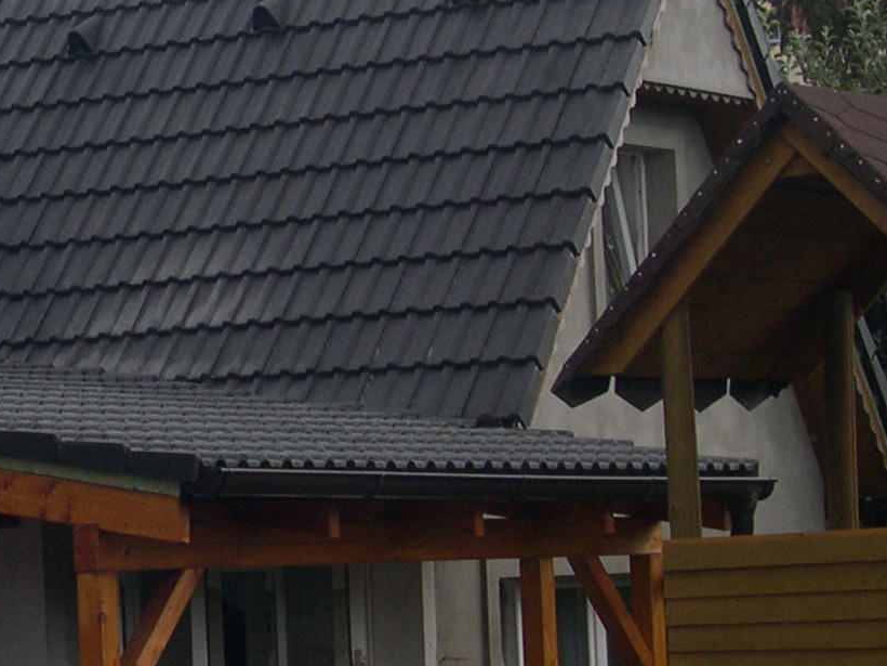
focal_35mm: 158
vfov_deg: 9.4
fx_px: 4049
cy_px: 186
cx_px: -222
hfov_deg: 12.2
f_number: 9.2
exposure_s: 1/80.1
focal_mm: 12.2
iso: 100
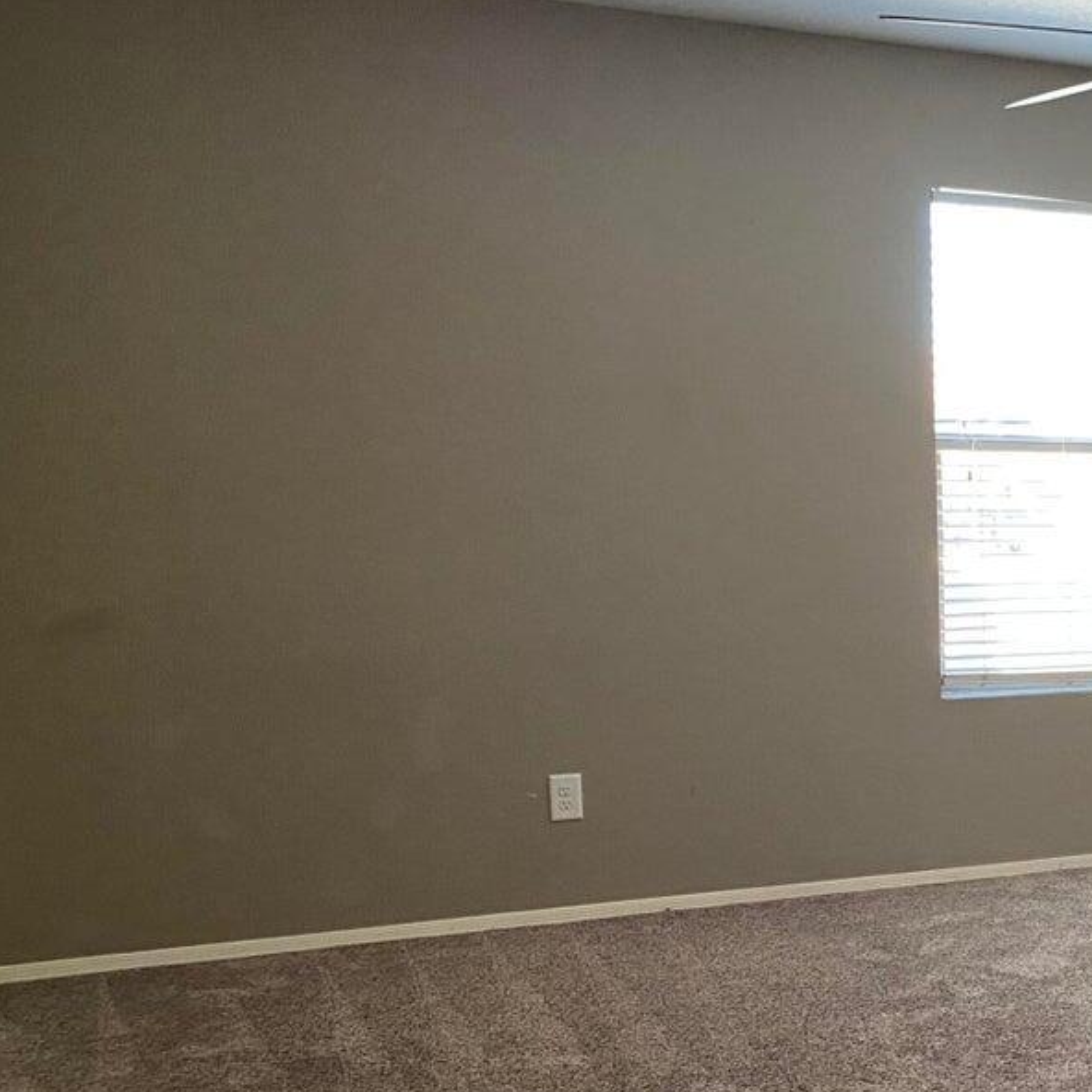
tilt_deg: -9.8
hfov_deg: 28.9
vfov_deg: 31.5
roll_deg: -1.6
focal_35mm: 53
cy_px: 849
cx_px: 1224
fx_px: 1892
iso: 250
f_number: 1.8
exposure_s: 1/60
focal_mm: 4.25
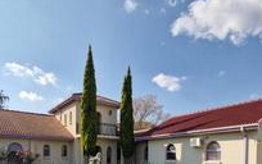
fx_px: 193
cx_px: 122
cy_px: 161
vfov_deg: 40.7
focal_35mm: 27
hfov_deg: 68.3
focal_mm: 1.74
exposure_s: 1/1680
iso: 50
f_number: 2.2
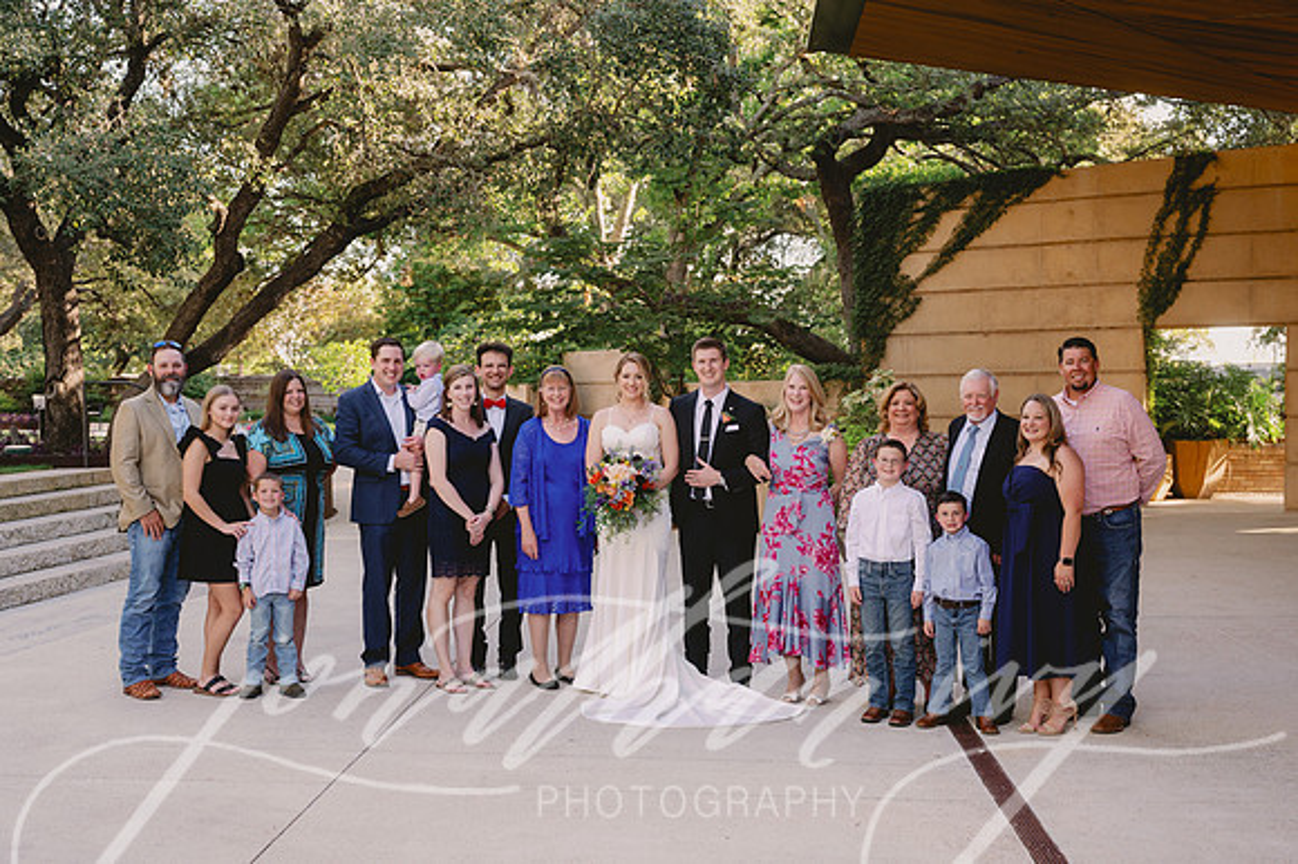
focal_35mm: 44
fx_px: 1585
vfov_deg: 30.5
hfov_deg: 44.5
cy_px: 432
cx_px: 649
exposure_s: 1/640
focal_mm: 44
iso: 800
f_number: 4.5
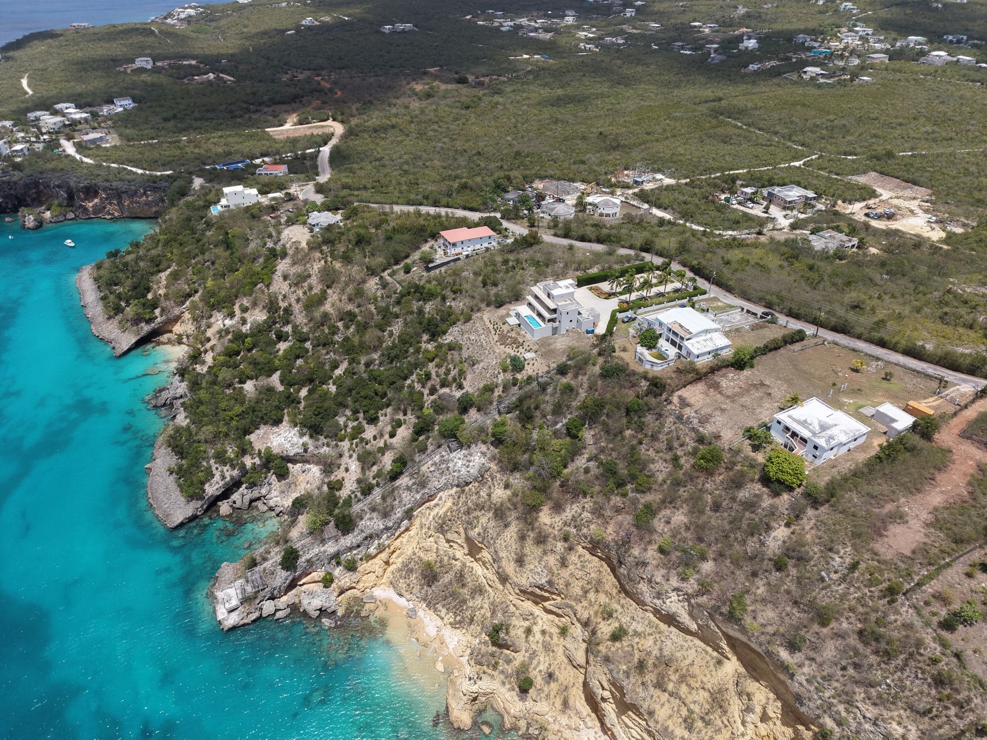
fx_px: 684
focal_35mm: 24
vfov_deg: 56.8
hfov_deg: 71.6
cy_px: 370
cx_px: 494
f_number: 1.8
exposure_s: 1/6400
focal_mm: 8.67
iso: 200
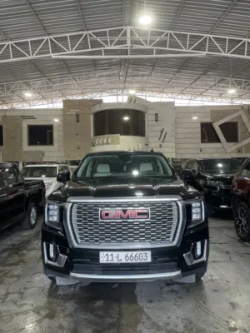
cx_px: 125
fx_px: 250
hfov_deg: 53.1
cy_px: 166
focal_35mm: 26
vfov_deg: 67.3
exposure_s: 1/134
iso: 32
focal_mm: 5.1
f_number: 1.6
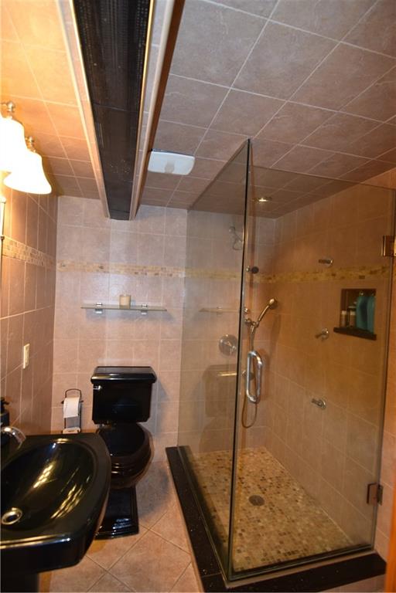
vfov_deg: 92.4
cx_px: 198
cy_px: 296
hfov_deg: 69.7
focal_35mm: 17
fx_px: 285
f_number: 4.5
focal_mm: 11.5
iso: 800
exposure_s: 1/80
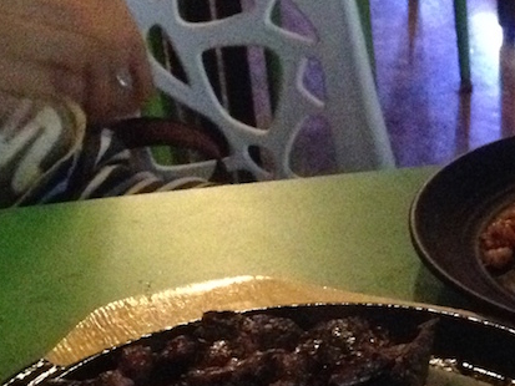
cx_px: 693
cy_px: 458
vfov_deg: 11.9
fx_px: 1816
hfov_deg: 15.3
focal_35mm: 122
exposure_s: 1/15
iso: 800
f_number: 2.4
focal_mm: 4.28
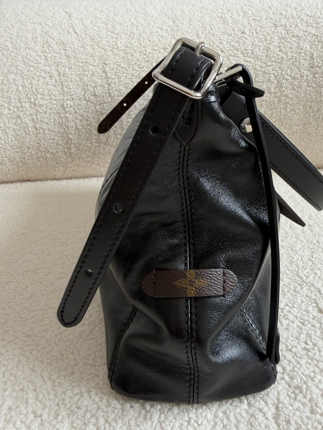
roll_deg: +1.4
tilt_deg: -21.5
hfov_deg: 49.5
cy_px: 211
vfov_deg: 63.4
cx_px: 188
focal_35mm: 28
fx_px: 348
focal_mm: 2.22
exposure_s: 1/121
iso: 100
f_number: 2.2
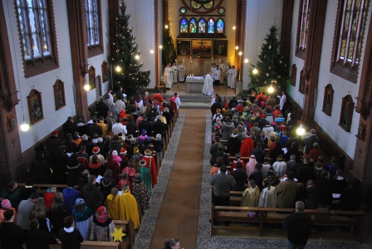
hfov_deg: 53.1
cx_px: 186
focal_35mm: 36
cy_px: 124
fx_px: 372
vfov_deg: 37.0
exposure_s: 1/25
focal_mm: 24
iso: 400
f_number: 4
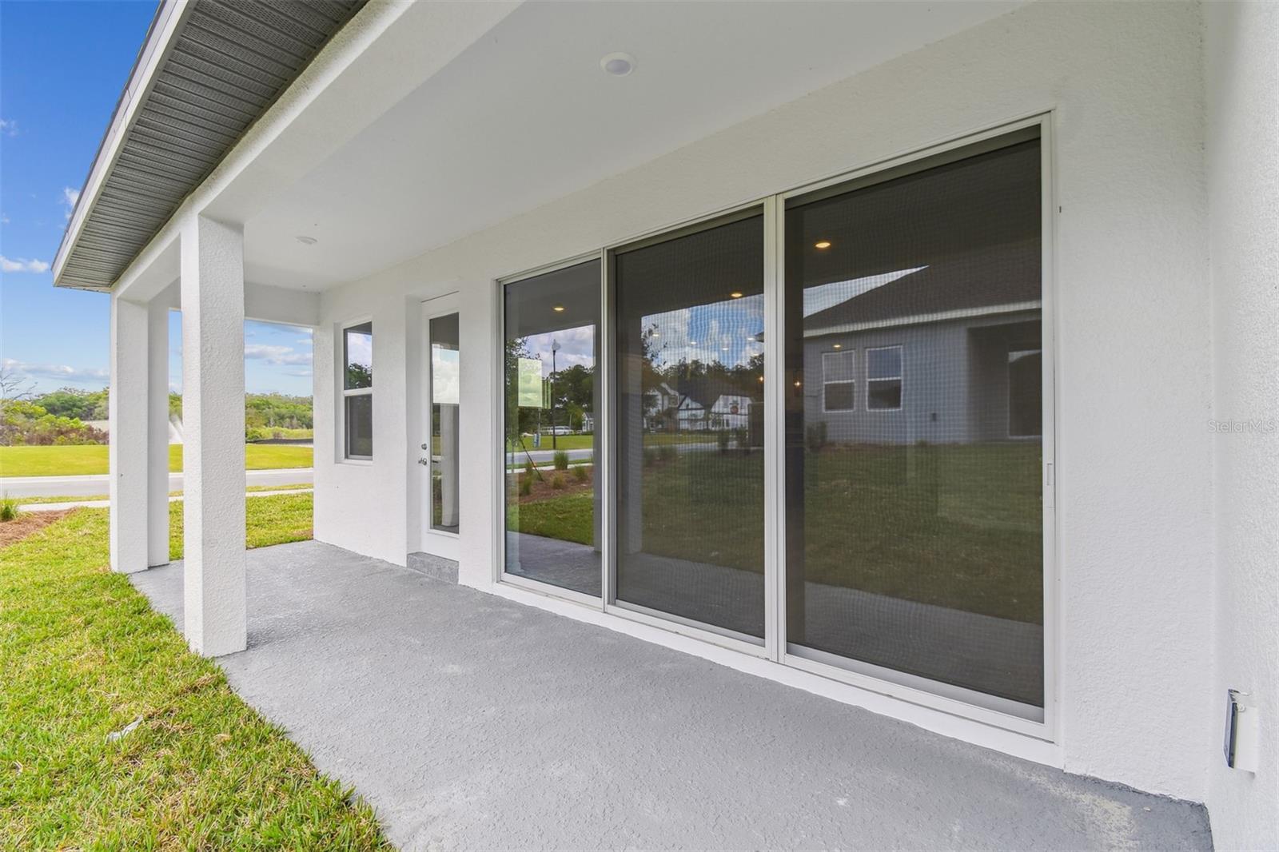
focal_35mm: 15
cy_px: 426
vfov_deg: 77.3
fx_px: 533
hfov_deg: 100.4
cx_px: 640
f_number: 7.1
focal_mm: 10
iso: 100
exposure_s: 1/200
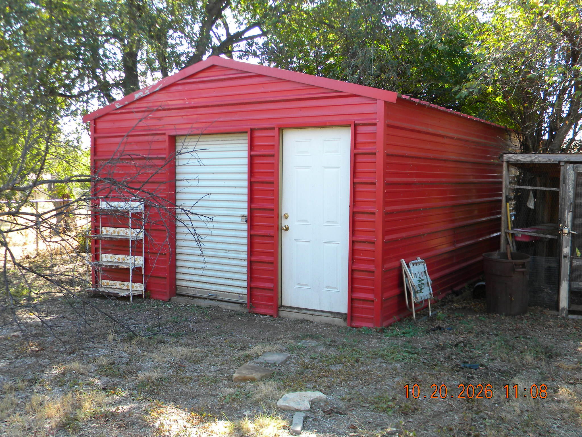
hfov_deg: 51.4
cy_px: 218
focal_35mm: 36
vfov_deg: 39.7
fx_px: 605
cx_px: 291
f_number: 3.7
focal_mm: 6.4
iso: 80
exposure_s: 1/83
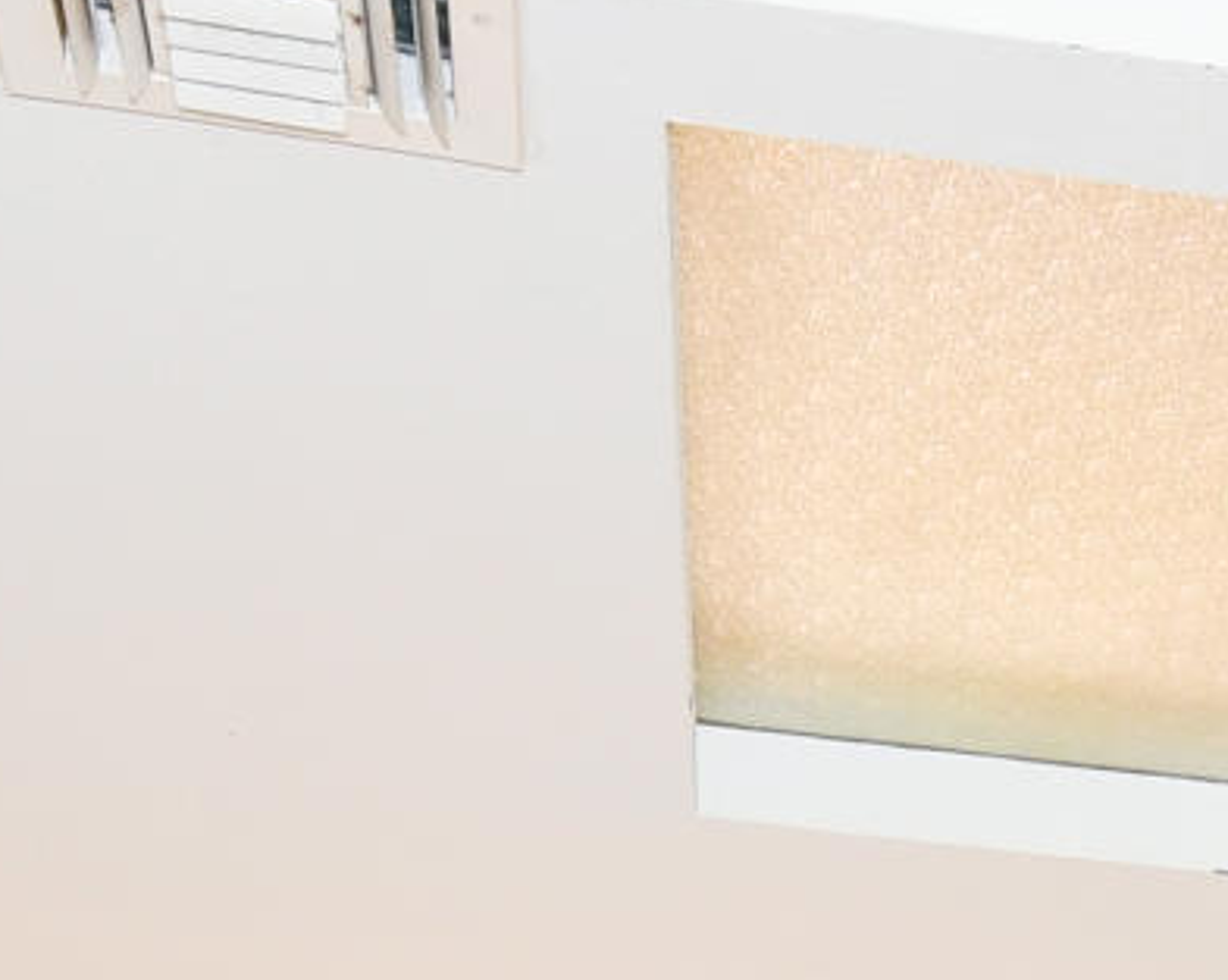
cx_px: 2021
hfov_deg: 15.1
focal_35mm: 115
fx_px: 4176
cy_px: 2840
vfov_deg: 10.2
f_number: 5.6
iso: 200
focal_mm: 11
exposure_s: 1/125
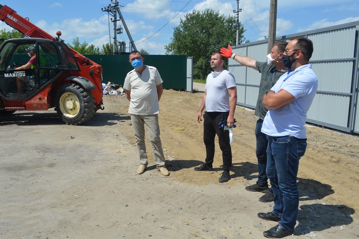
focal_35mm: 27
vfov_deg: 47.9
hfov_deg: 67.4
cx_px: 180
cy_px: 120
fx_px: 269
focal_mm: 18
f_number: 8
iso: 100
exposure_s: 1/250
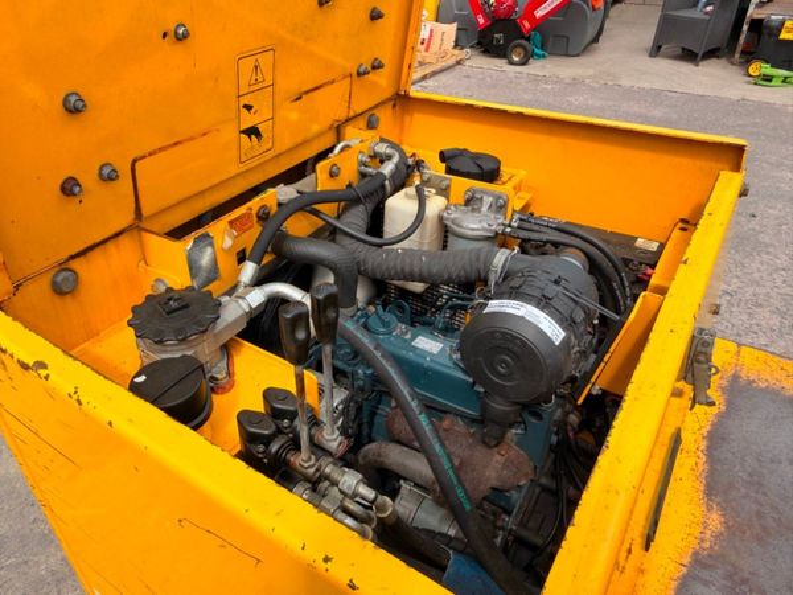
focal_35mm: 24
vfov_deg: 56.8
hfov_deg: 71.6
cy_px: 298
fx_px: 550
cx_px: 396
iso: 32
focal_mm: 2.22
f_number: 2.2
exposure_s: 1/777
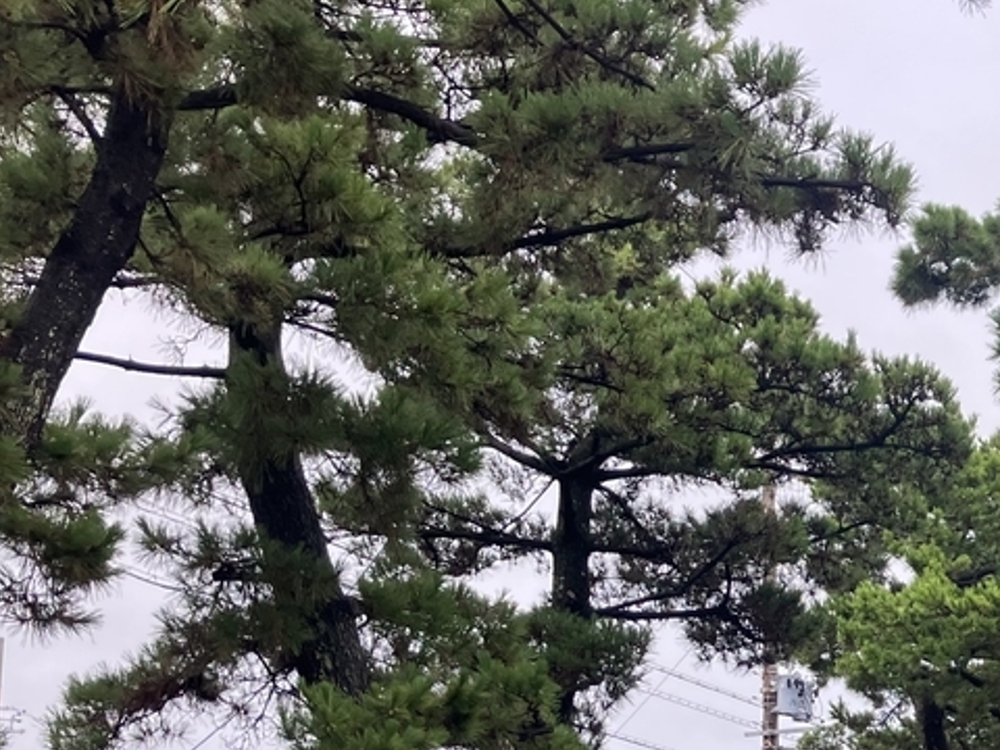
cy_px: 665
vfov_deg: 20.6
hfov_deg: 25.4
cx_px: 1146
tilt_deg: +7.9
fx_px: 2022
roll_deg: +1.4
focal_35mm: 70
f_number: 1.8
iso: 80
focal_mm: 3.99
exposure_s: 1/121
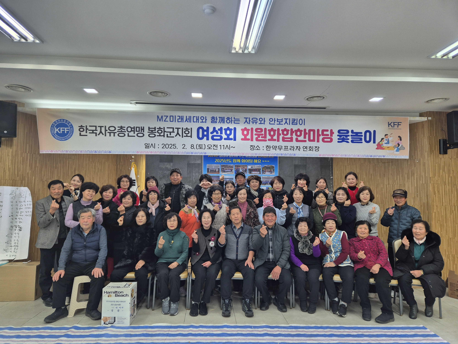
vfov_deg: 58.9
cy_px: 172
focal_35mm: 23
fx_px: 304
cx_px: 229
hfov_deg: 73.9
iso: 100
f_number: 1.8
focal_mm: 5.4
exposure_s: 1/120
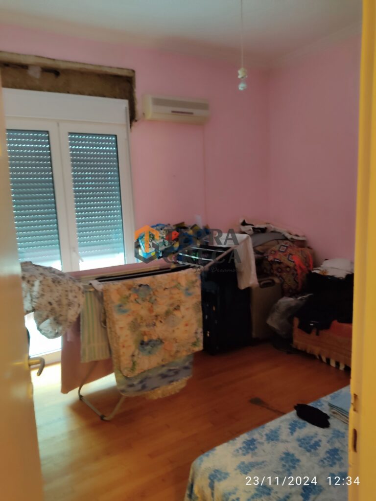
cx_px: 188
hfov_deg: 53.1
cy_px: 250
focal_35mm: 26
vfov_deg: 67.3
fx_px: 377
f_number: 1.79
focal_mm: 4.74
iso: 715
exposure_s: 1/20
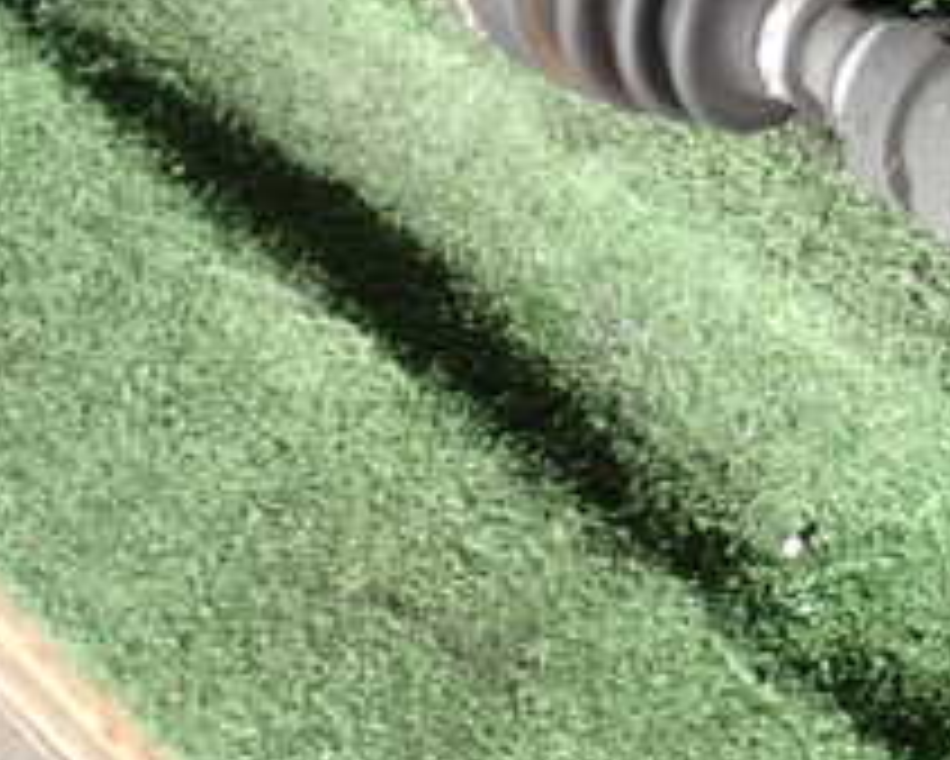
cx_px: 1031
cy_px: 216
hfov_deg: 11.1
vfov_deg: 9.0
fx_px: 4838
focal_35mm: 172
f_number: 3.6
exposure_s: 1/200
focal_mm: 11.09
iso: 100
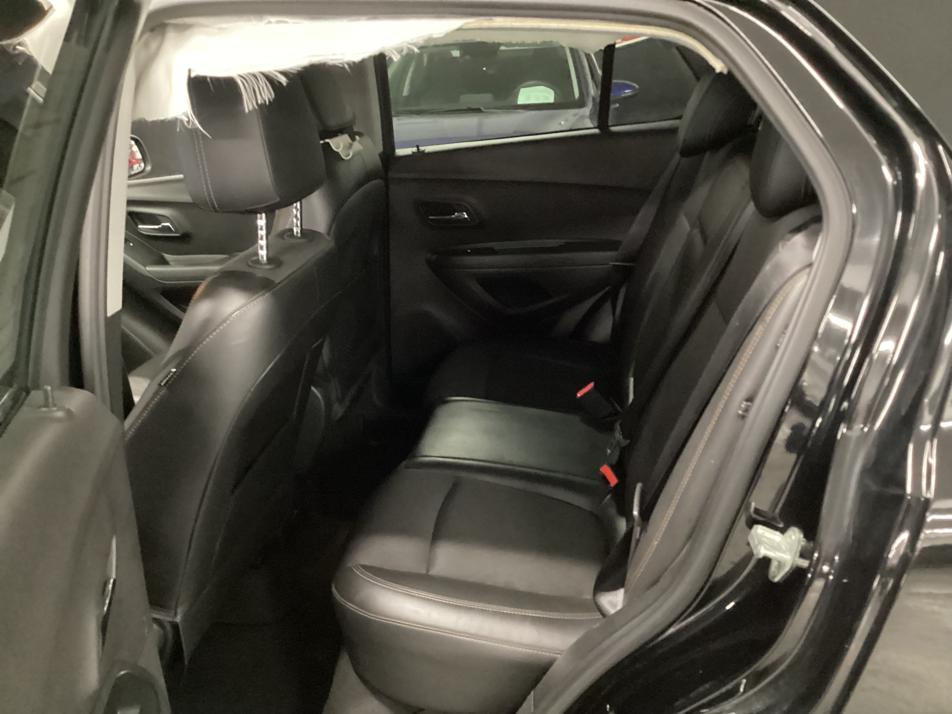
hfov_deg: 58.4
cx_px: 476
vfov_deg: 45.4
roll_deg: +2.6
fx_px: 853
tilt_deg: -22.2
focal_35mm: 31
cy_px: 357
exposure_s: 1/15
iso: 640
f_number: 2.4
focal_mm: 3.3
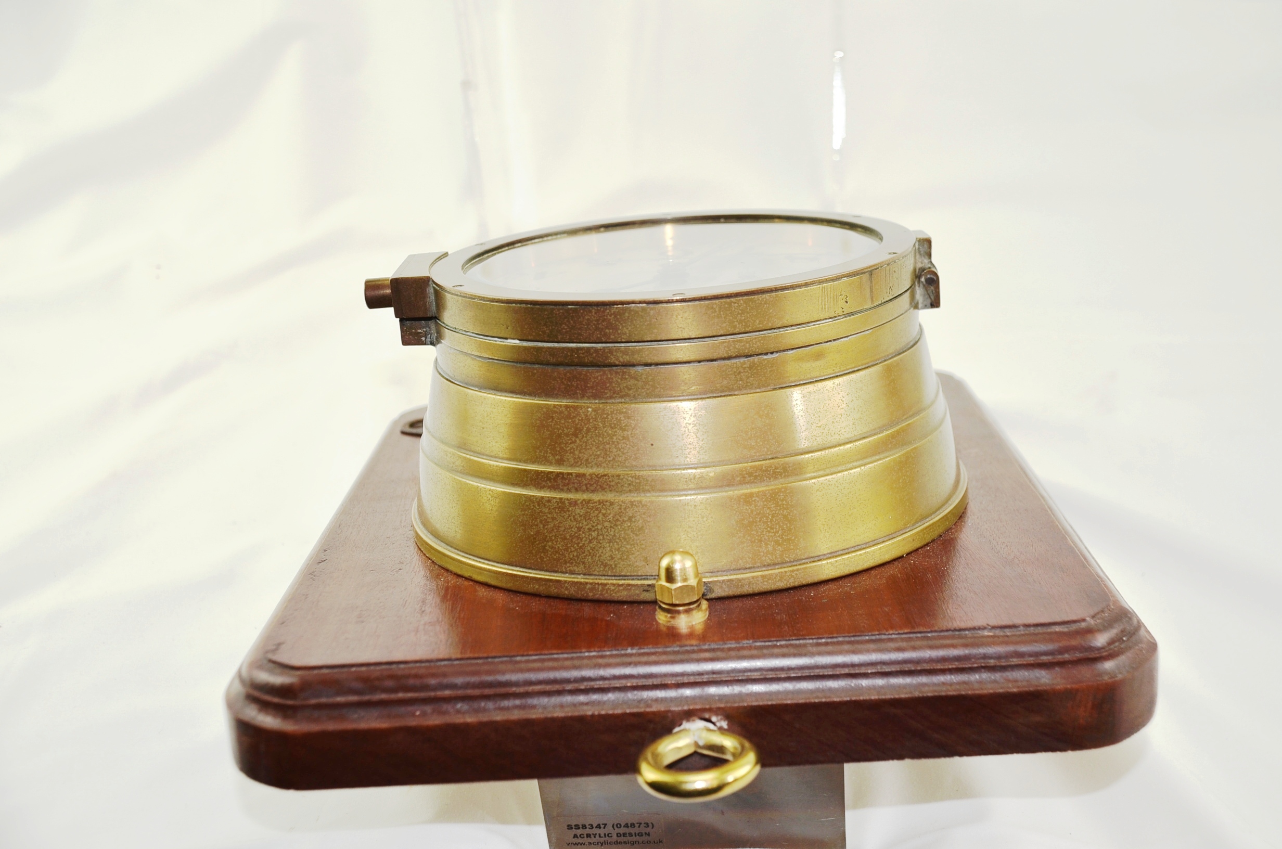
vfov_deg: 28.8
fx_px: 1652
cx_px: 641
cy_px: 424
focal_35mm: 46
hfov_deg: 42.4
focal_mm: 31
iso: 200
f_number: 4
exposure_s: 1/160
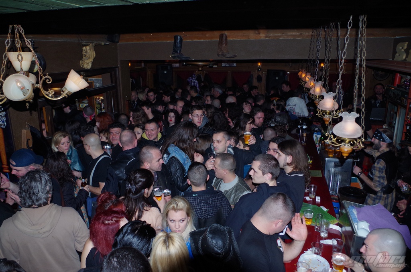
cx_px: 206
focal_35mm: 27
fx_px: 308
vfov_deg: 47.7
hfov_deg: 67.5
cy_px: 136
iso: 800
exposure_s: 1/180
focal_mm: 18
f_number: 4.5
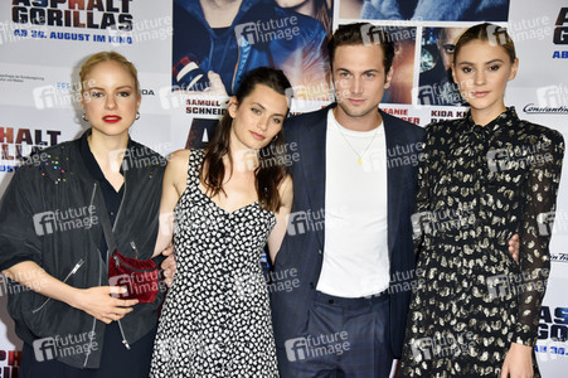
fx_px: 1230
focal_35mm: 78
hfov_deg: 26.0
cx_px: 284
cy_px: 189
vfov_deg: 17.5
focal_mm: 78
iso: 800
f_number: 5.6
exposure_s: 1/125
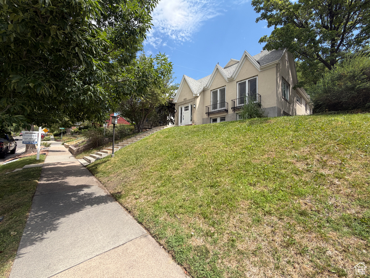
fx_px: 150
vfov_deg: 85.7
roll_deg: -1.2
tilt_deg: +2.3
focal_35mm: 14
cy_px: 139
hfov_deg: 102.1
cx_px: 185
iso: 32
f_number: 2.2
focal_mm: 2.22
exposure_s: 1/770
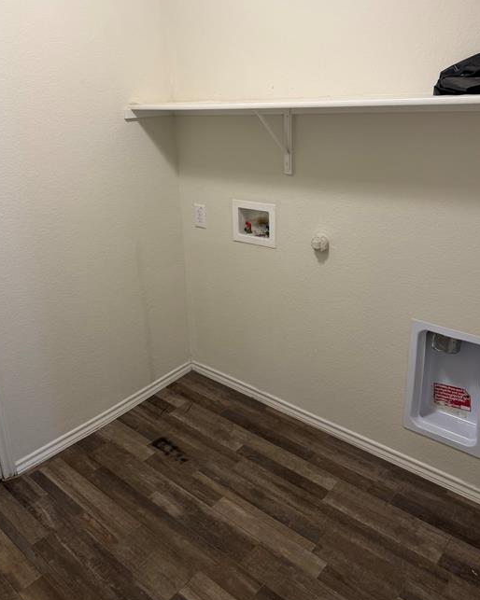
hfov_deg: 51.5
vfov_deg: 61.9
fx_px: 497
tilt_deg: -18.1
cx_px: 229
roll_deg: +3.1
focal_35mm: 28
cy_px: 252
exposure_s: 1/60
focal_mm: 6.76
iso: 160
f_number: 1.78
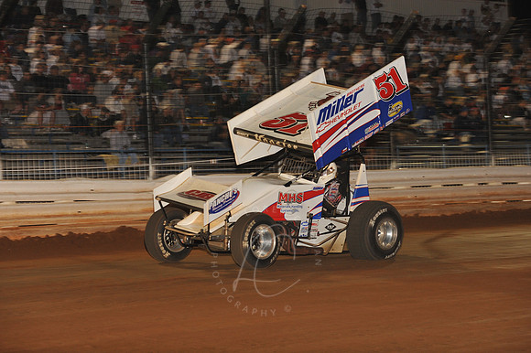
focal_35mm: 120
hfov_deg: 17.1
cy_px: 176
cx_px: 266
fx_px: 1769
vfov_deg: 11.4
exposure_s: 1/320
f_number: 6.3
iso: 1250
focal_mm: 120
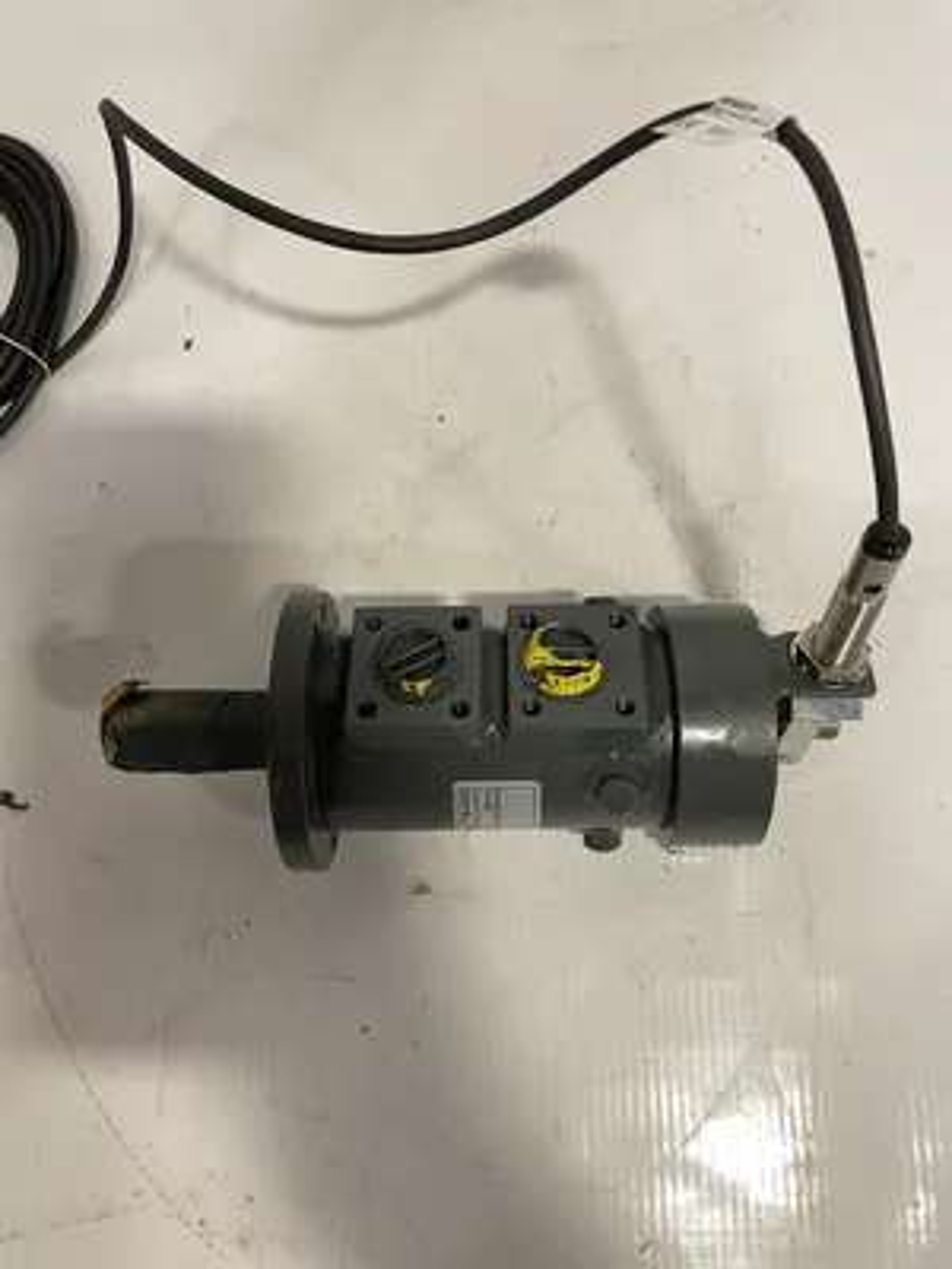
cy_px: 634
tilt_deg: -74.5
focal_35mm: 26
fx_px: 953
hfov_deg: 53.1
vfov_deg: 67.3
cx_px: 476
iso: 200
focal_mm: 4.2
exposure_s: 1/60
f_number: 1.6
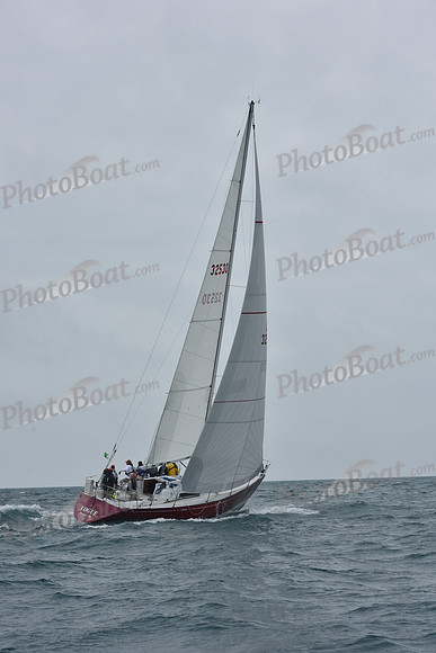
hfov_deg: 19.5
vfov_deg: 28.8
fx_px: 1271
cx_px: 218
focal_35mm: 70
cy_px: 326
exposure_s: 1/800
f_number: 10
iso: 250
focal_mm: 70
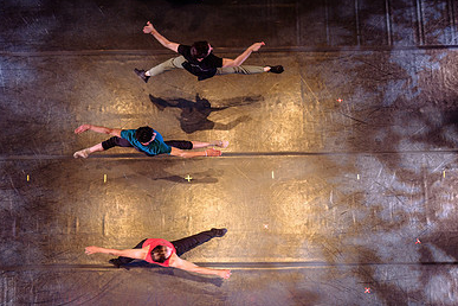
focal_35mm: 36
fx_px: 458
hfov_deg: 52.9
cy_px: 189
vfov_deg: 36.7
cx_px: 196
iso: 1600
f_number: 2.8
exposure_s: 1/250
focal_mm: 24
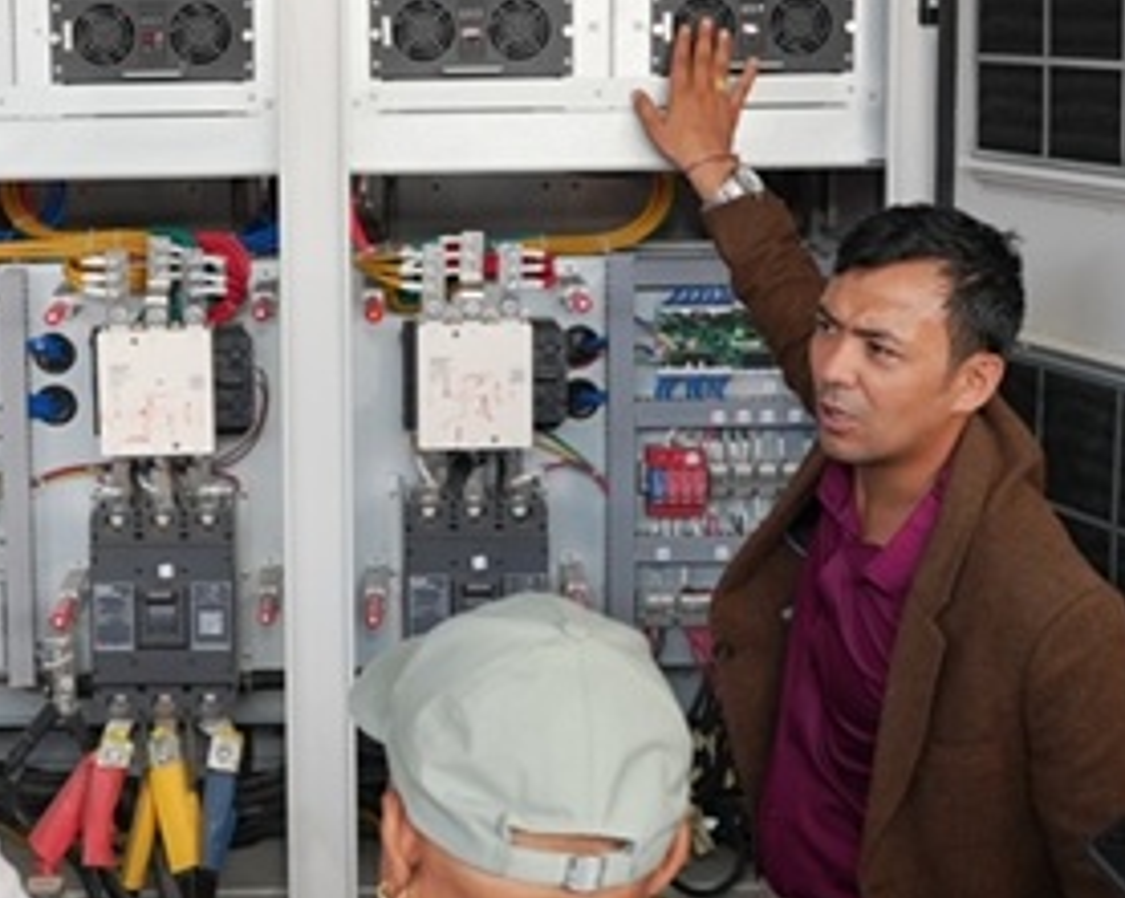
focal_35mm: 76
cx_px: 301
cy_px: 317
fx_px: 2528
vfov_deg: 20.1
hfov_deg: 24.8
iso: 400
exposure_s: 1/125
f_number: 6.3
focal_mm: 28
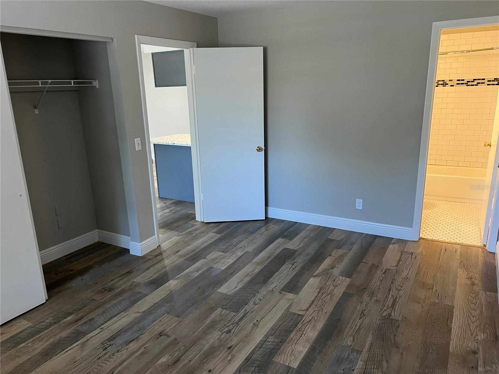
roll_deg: +1.7
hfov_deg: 67.3
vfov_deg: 53.1
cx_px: 250
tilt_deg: -16.2
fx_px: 375
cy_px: 187
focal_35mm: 26
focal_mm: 5.7
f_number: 1.5
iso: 160
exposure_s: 1/60
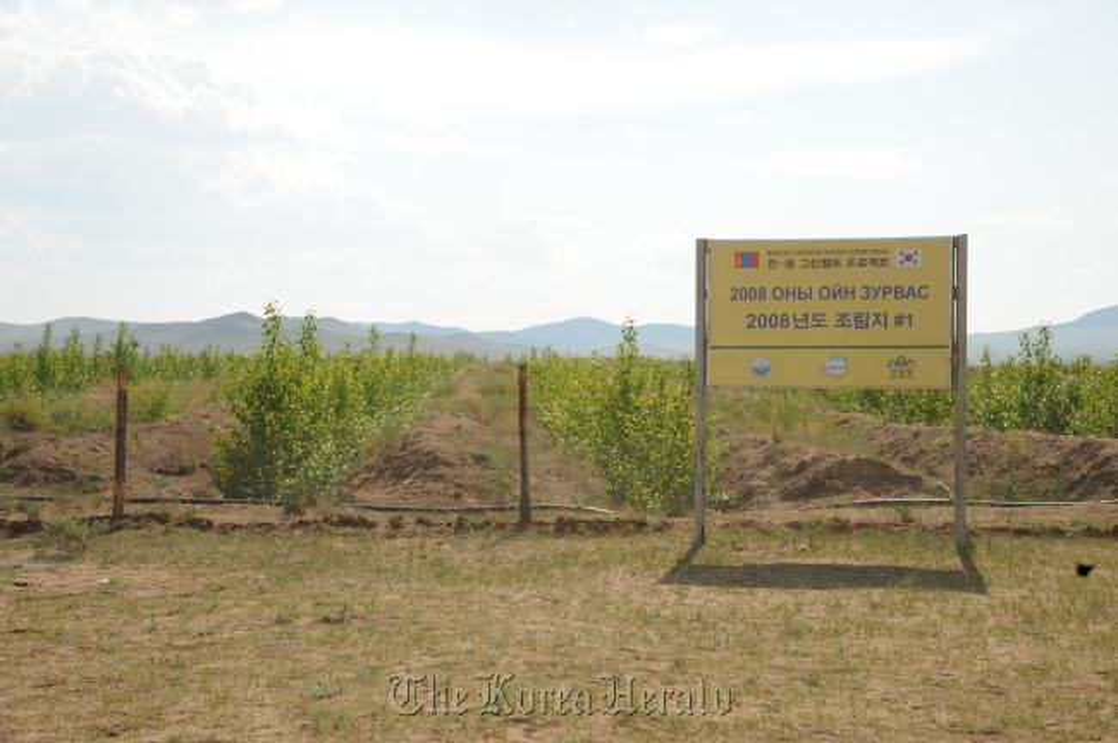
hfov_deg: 31.0
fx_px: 2017
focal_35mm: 65
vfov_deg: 20.9
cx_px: 559
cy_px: 372
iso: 200
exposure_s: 1/250
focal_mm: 65
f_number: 11
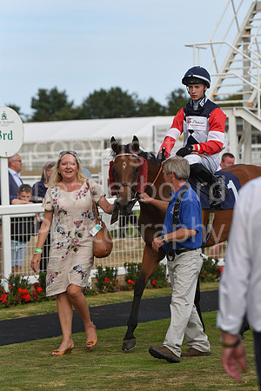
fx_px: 1794
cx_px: 130
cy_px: 196
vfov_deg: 12.5
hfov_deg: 8.3
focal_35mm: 165
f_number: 5.6
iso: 400
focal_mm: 165
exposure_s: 1/2000
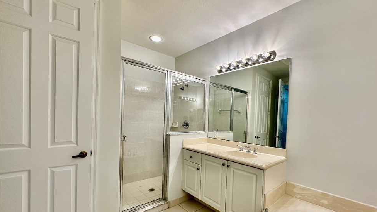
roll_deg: -2.2
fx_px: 160
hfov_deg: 99.4
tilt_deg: -1.4
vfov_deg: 66.6
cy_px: 124
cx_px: 190
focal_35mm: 16
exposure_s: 1/120
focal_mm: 2.22
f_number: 2.2
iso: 100
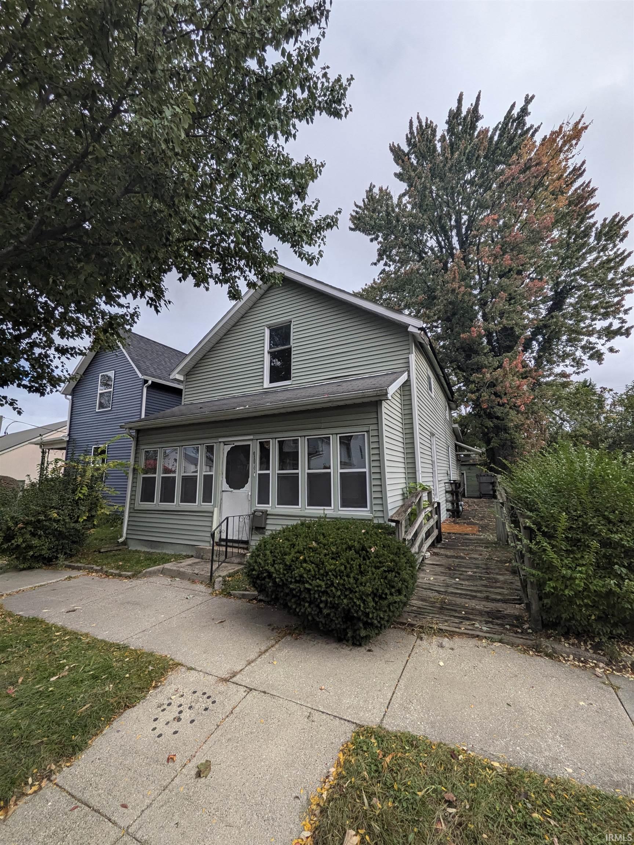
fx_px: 342
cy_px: 422
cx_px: 317
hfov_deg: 85.7
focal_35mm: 14
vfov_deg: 102.1
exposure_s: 1/1284
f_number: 2.2
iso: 48
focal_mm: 1.85
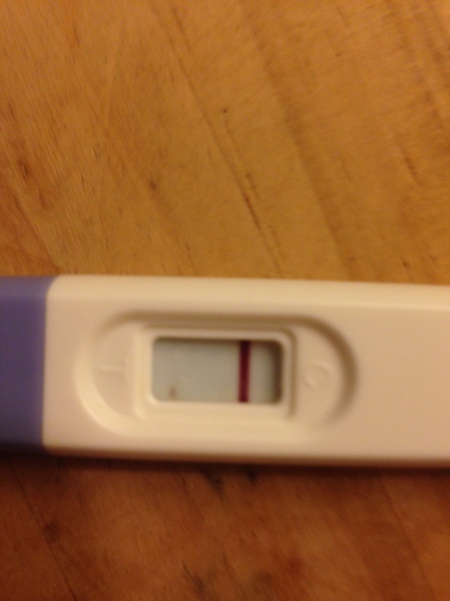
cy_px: 300
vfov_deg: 55.4
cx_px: 225
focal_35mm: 33
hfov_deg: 42.9
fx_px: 572
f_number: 2.4
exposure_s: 1/20
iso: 125
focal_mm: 4.12
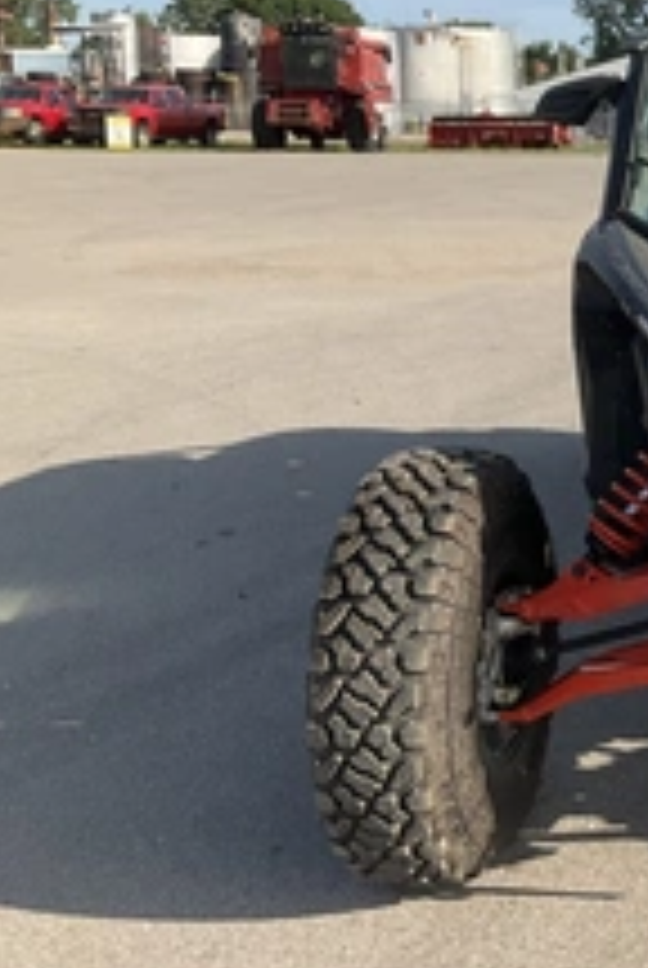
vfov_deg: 35.6
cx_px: 896
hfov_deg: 21.4
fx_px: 1507
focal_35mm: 56
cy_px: 450
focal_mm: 3
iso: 25
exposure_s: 1/1098
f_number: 1.8
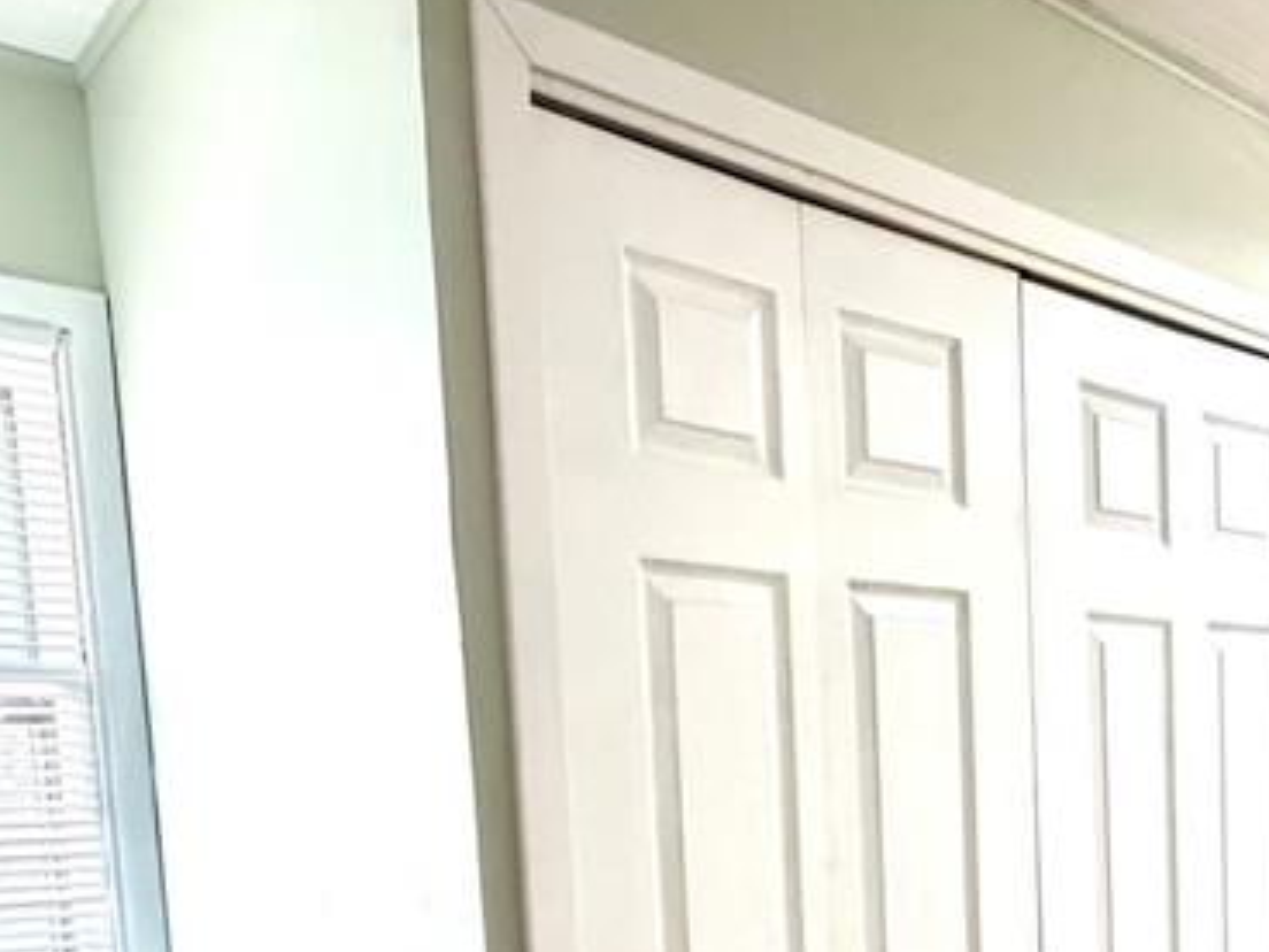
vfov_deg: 33.4
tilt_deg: -5.2
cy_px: 973
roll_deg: +3.6
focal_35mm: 39
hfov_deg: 47.8
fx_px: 1430
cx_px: 707
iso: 800
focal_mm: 2.22
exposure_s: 1/60
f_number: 2.2
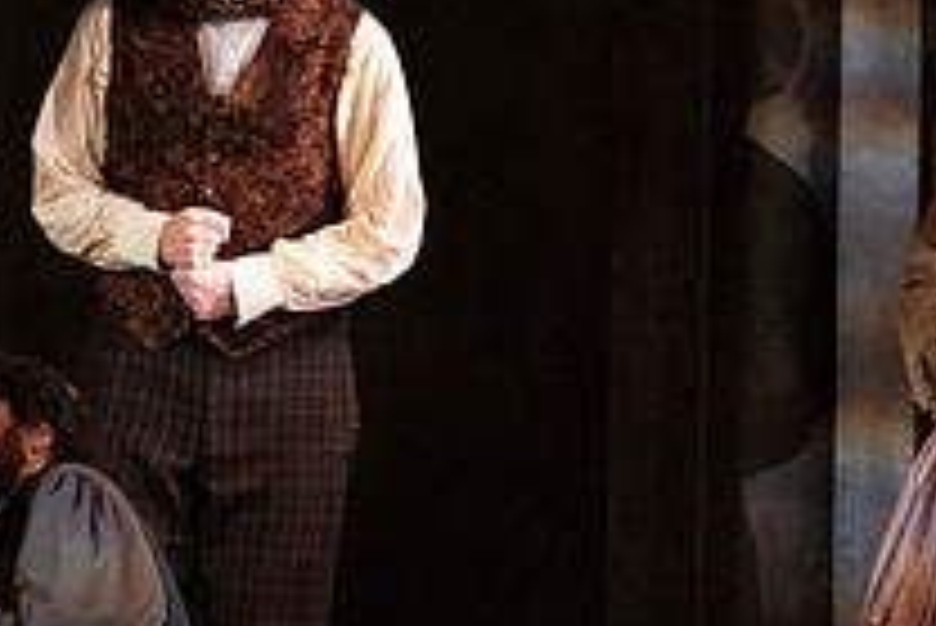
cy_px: 466
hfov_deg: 3.7
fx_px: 14492
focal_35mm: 557
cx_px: 189
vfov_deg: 2.5
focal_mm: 200
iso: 16000
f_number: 8
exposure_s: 1/320
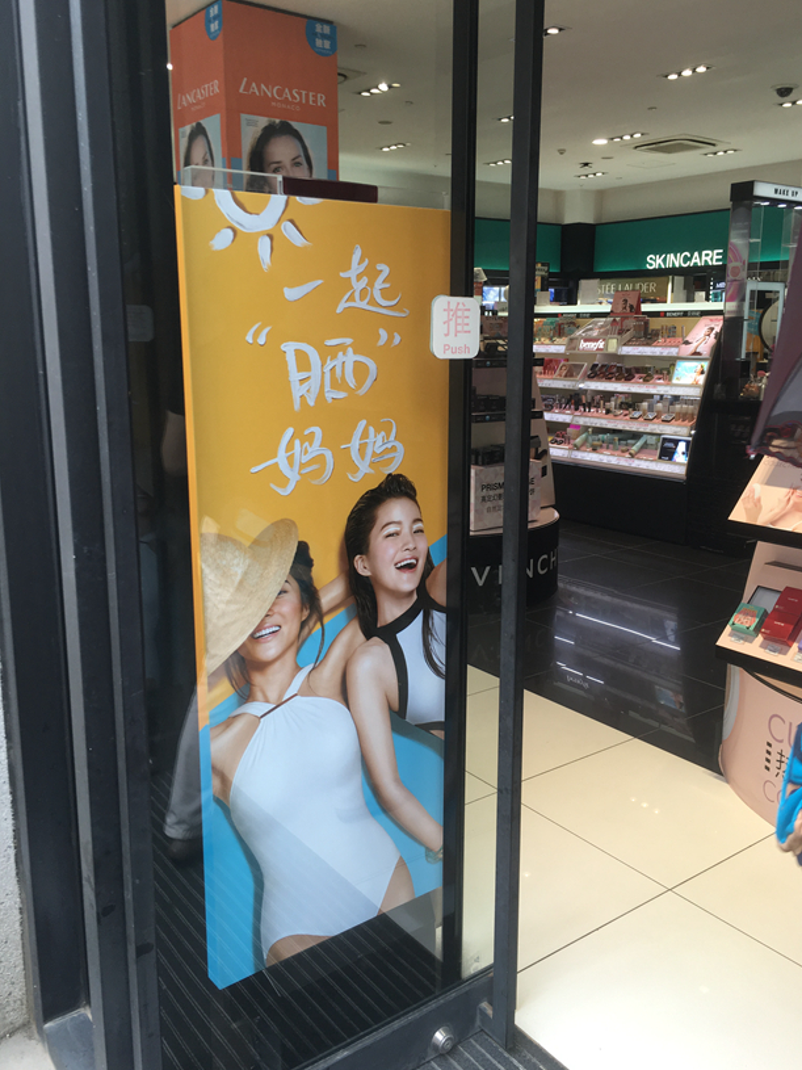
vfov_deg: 60.0
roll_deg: -1.6
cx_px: 413
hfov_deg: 46.8
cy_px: 530
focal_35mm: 30
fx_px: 927
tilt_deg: -10.7
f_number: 2.2
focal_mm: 4.15
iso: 32
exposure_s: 1/100
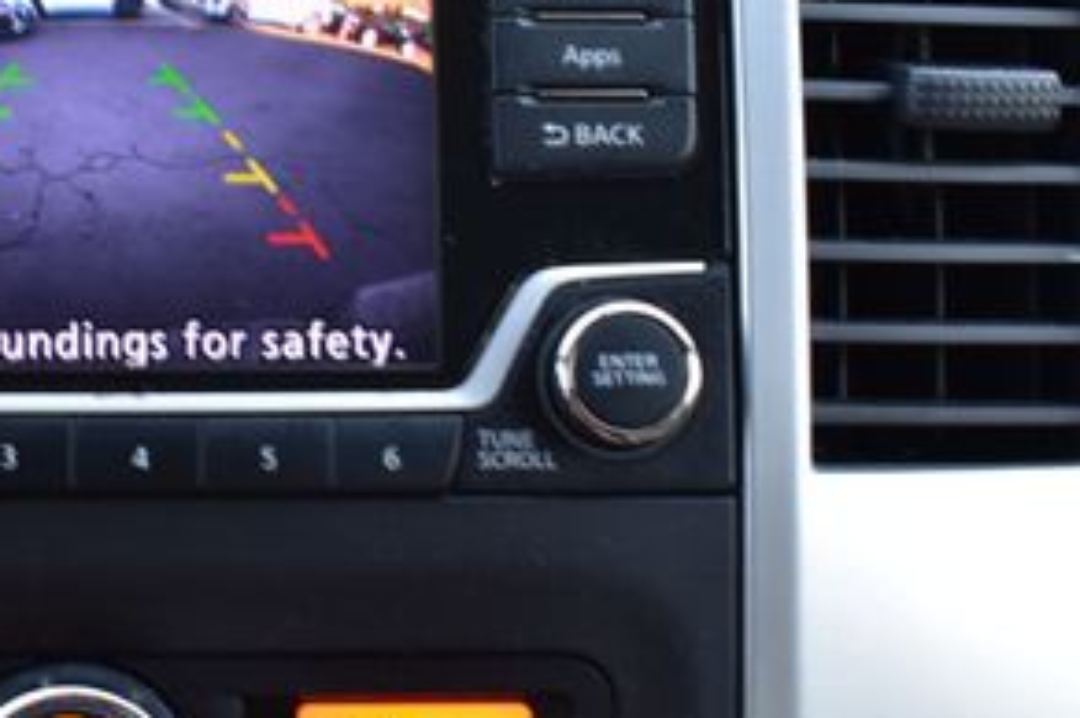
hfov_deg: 16.2
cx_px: 78
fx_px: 3746
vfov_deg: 10.9
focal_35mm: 125
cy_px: 170
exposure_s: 1/25
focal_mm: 38
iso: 400
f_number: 7.1
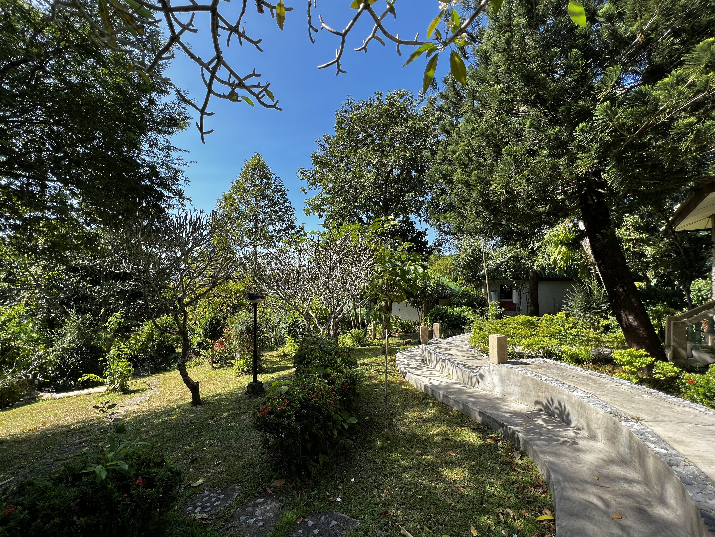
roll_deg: -0.2
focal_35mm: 14
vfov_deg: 85.6
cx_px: 338
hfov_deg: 102.0
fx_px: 289
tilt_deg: -0.7
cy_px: 279
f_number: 1.8
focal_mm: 1.57
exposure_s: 1/641
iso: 32
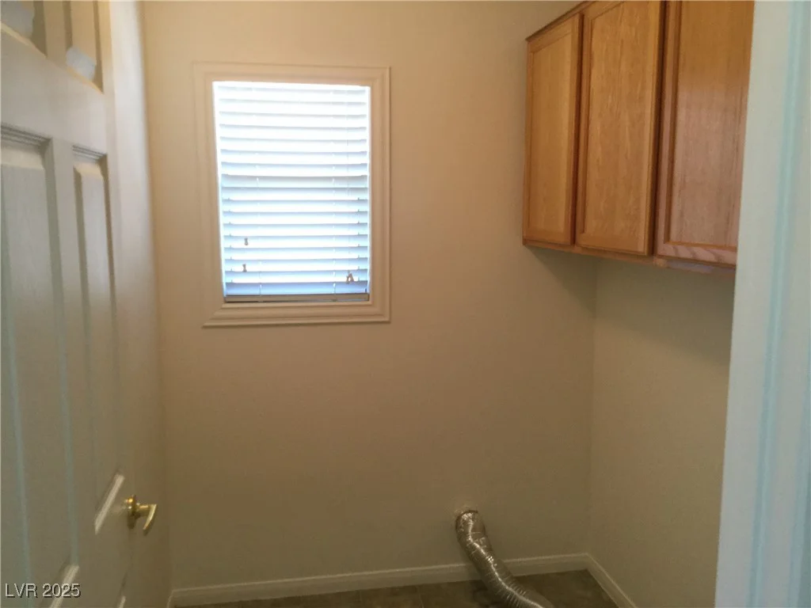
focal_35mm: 31
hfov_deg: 58.4
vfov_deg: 45.4
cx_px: 406
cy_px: 304
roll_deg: +0.8
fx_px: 726
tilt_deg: -7.5
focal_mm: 3.3
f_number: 2.4
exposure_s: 1/30
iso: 64
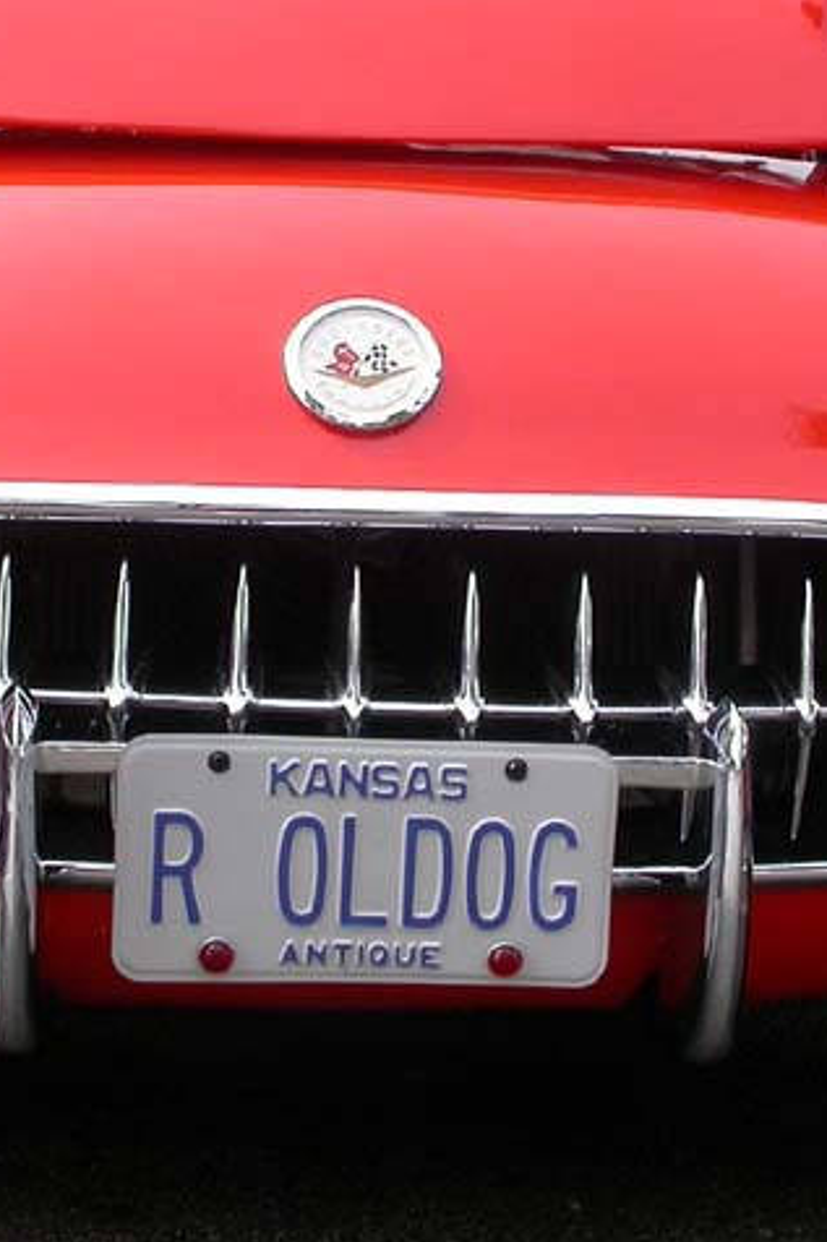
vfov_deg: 23.8
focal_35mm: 85
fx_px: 2931
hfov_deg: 16.1
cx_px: 383
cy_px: 436
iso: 100
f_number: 5.3
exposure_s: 1/208
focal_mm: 7.85
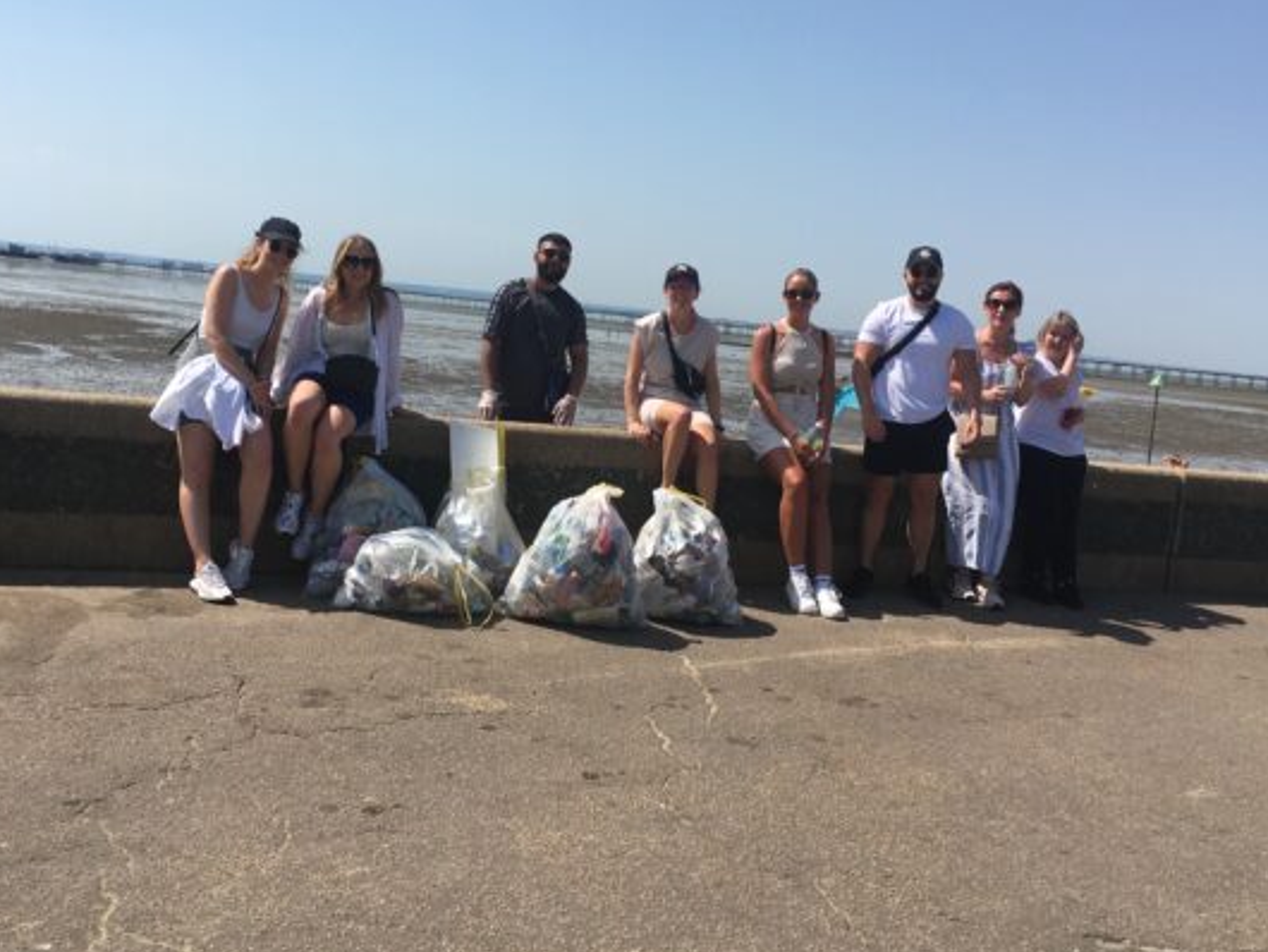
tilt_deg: -3.2
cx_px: 586
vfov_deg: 40.7
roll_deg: -4.0
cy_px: 450
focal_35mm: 35
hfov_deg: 52.6
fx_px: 1283
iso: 25
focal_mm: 4.15
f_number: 2.2
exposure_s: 1/1923
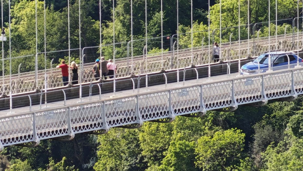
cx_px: 152
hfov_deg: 7.4
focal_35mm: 292
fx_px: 2346
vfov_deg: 4.2
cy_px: 59
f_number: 2.4
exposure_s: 1/320
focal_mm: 8.67
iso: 50
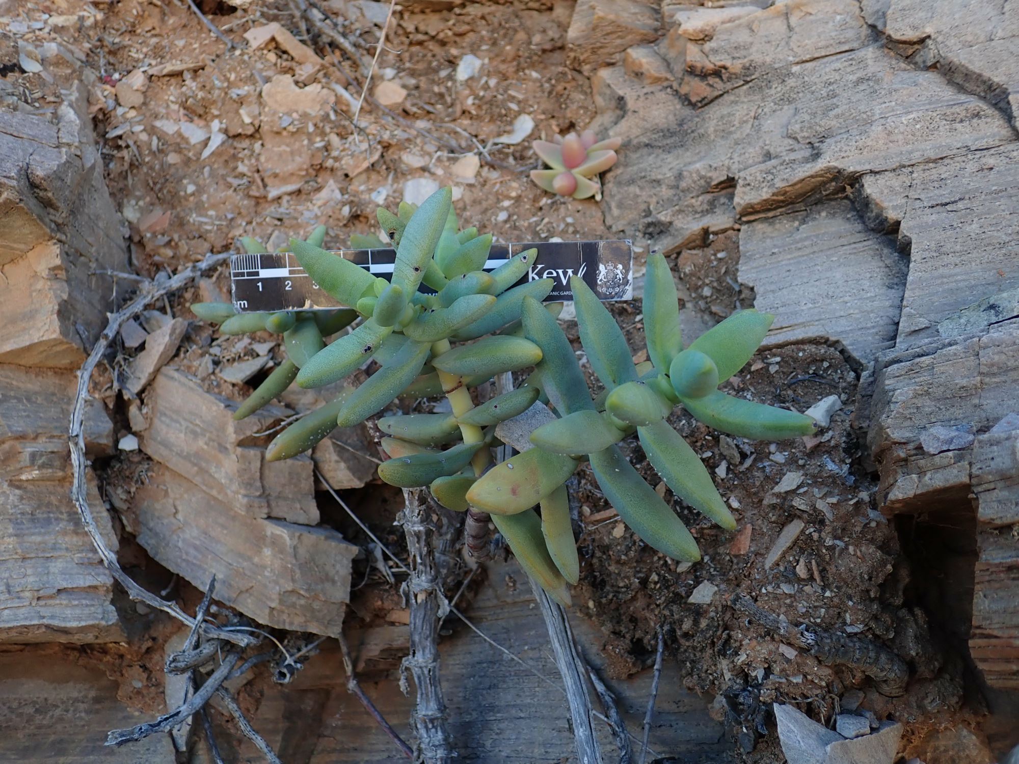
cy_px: 382
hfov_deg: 60.0
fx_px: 883
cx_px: 510
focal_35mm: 30
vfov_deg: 46.8
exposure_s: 1/200
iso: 100
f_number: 2.3
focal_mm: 5.5
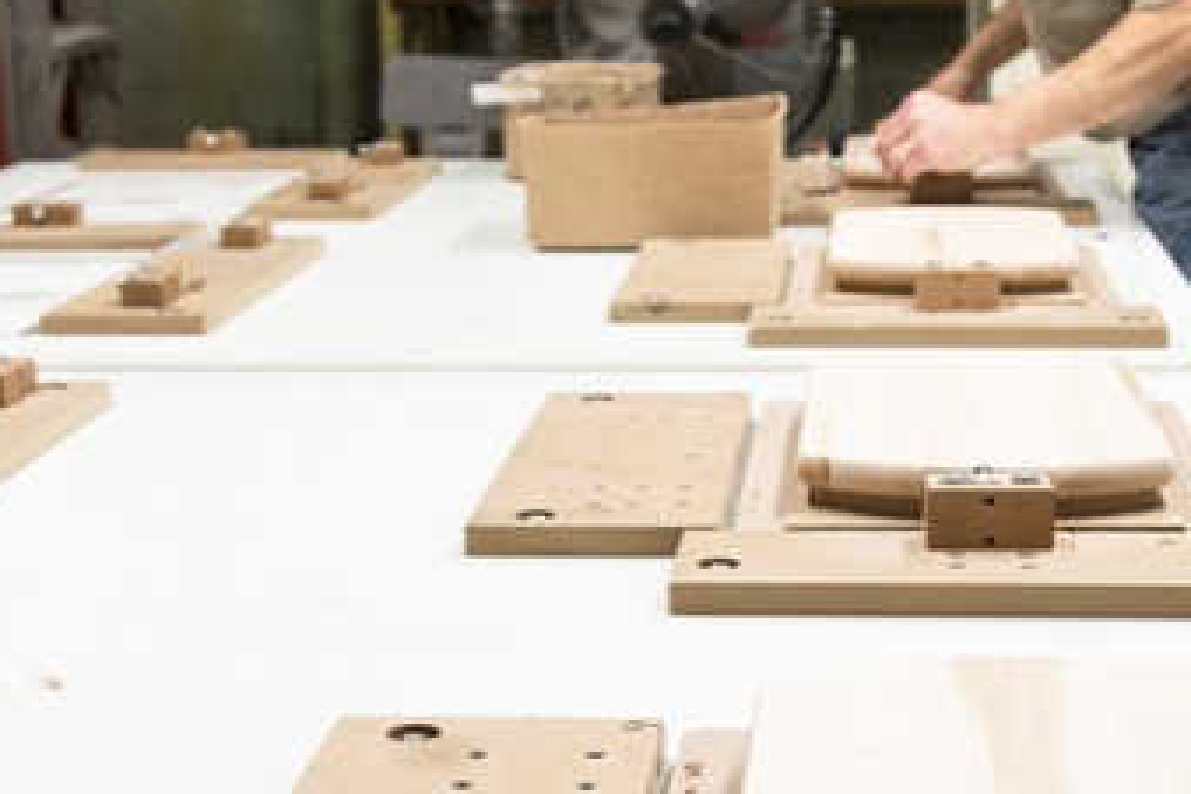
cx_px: 713
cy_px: 485
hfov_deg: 25.9
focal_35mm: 78
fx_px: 2585
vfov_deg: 17.4
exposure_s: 1/60
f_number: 3.2
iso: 640
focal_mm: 23
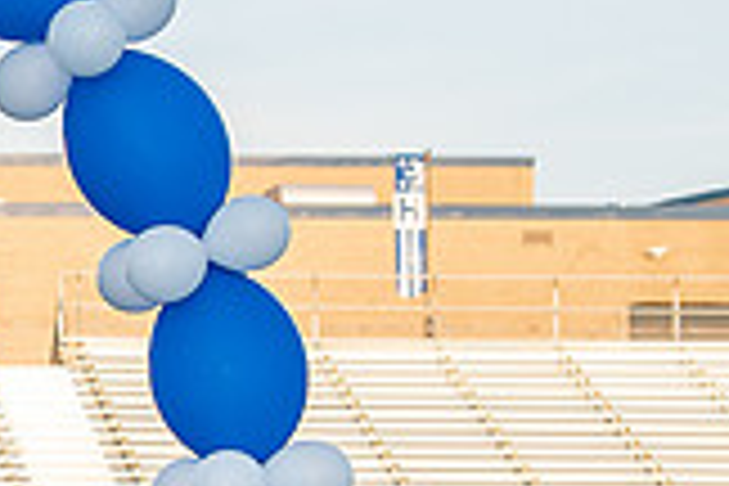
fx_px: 4961
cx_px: -494
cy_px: 343
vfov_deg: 5.6
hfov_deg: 8.2
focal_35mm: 245
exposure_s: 1/125
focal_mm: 52
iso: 100
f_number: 5.6
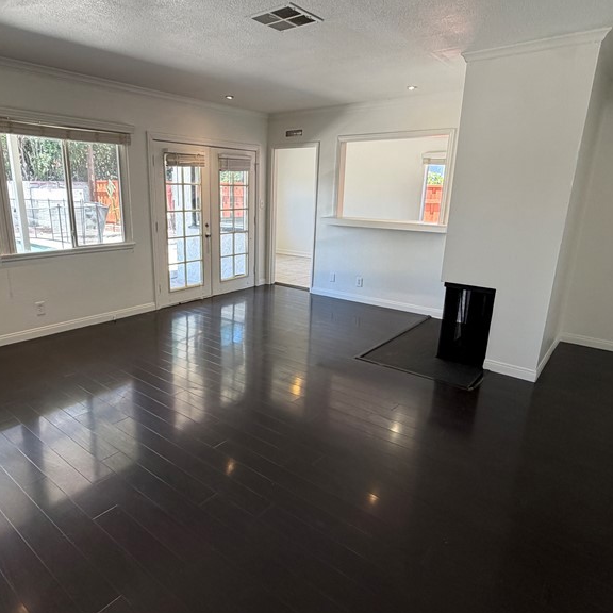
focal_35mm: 22
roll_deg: -0.7
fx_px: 441
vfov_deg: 69.6
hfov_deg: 69.3
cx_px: 262
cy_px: 304
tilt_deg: -13.9
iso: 250
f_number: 2.2
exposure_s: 1/120
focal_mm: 2.22
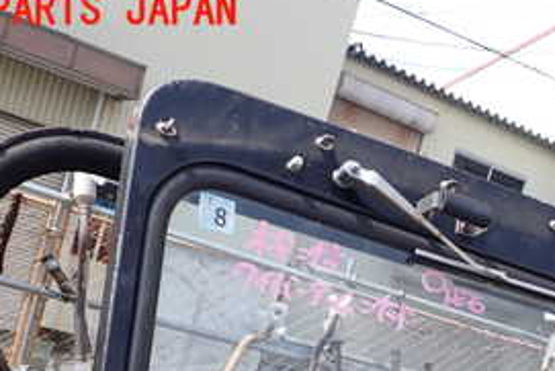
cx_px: 479
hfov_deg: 28.3
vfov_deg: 18.7
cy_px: 447
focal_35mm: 69
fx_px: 1064
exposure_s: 1/500
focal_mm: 5.4
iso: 100
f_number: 3.2
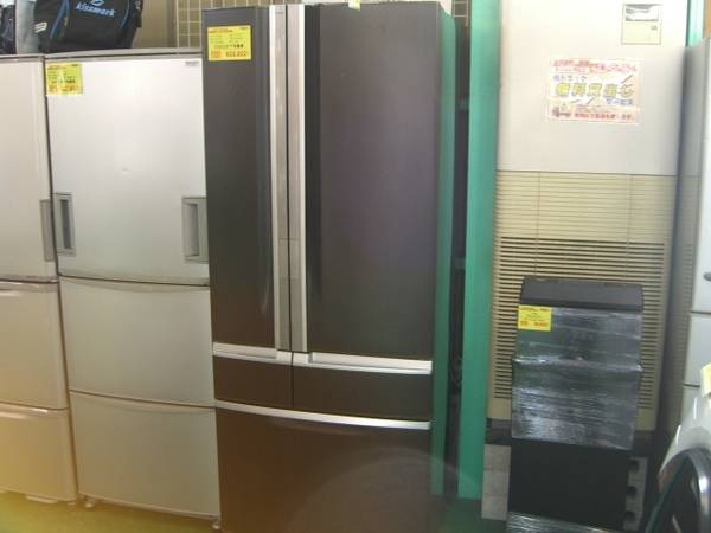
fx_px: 781
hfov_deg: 49.0
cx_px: 356
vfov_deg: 37.7
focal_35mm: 38
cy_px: 266
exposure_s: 1/40
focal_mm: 7.9
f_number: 2.8
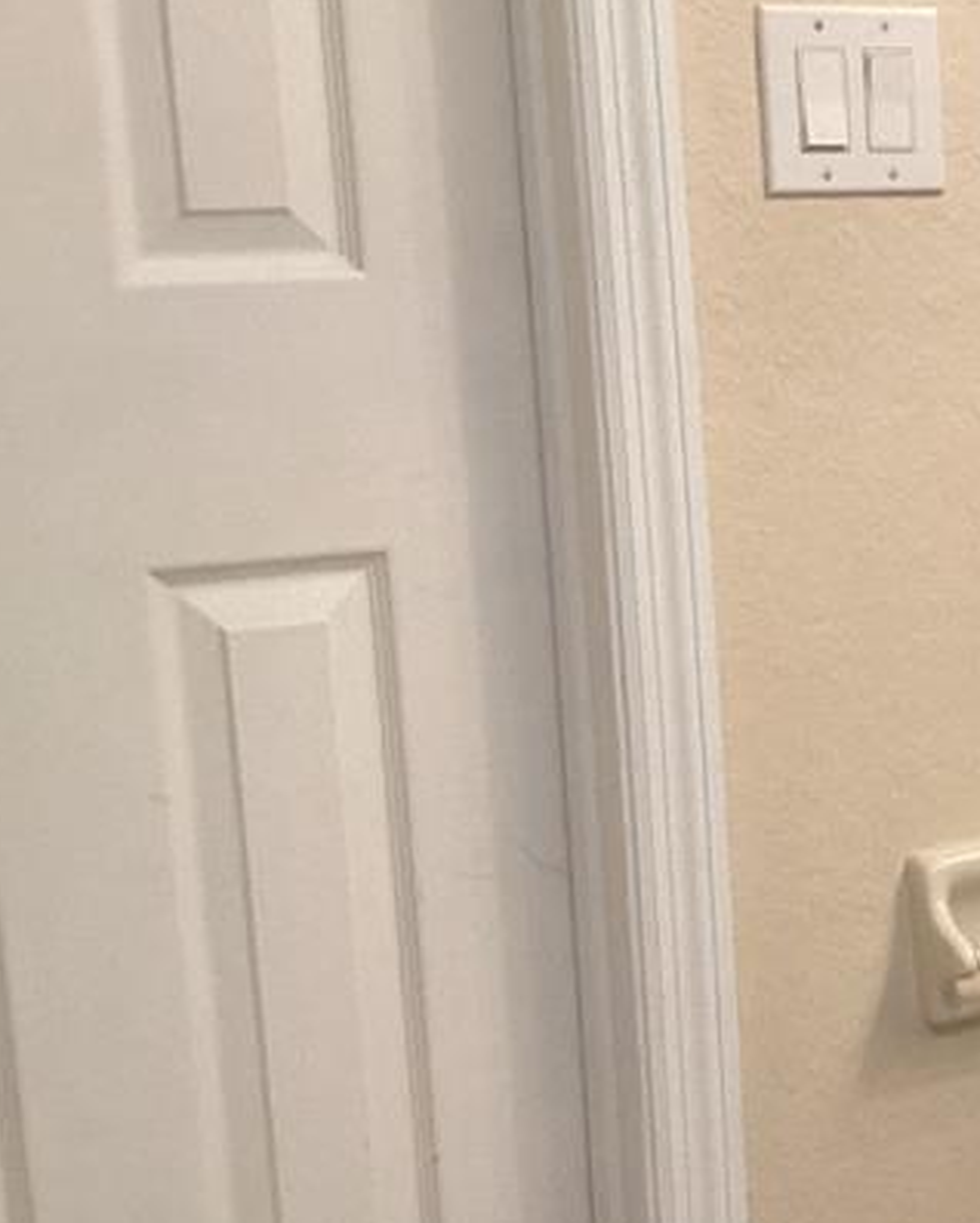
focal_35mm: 78
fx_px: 2826
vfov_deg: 24.4
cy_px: 675
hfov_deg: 17.6
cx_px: 1479
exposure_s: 1/60
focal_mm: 3.3
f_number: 2.4
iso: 320
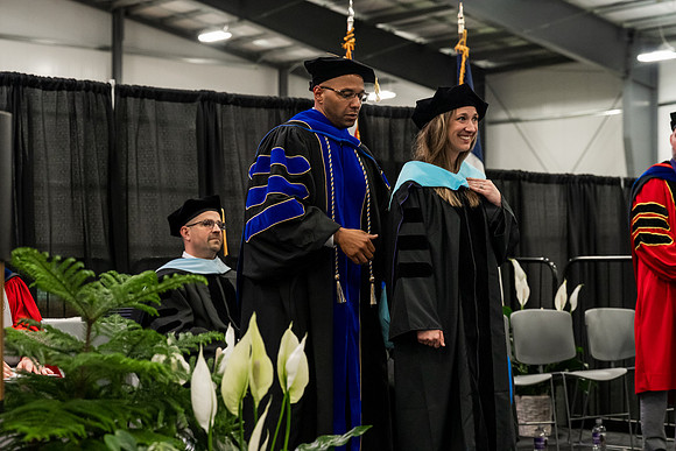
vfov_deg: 18.0
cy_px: 226
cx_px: 338
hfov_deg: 26.6
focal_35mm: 76
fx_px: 1427
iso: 6400
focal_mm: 76
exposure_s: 1/250
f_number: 5
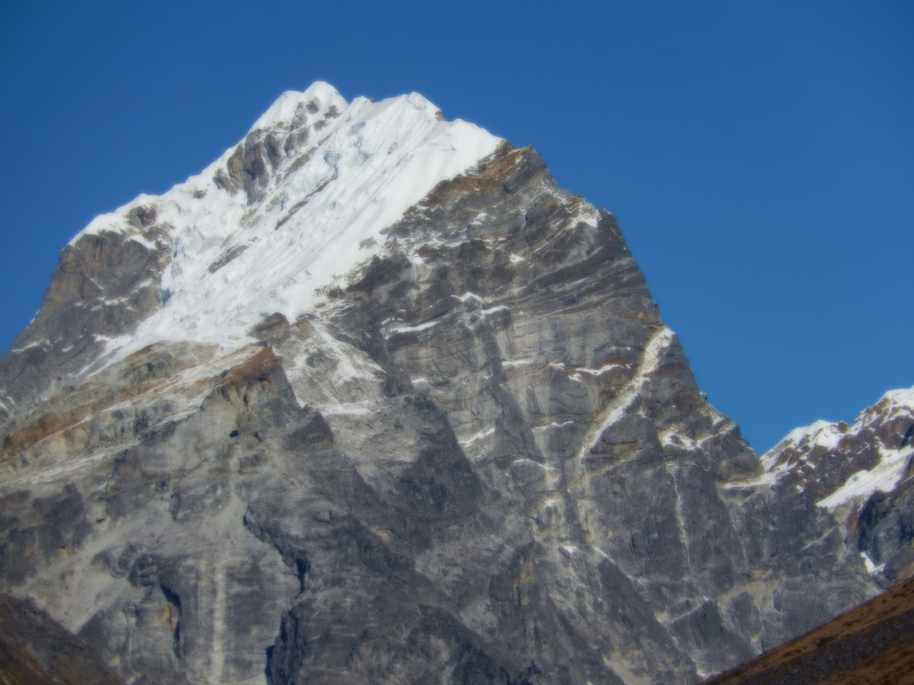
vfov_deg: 5.6
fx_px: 7050
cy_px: 342
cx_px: 457
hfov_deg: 7.4
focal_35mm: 267
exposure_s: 1/1250
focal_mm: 47.8
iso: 125
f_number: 5.9
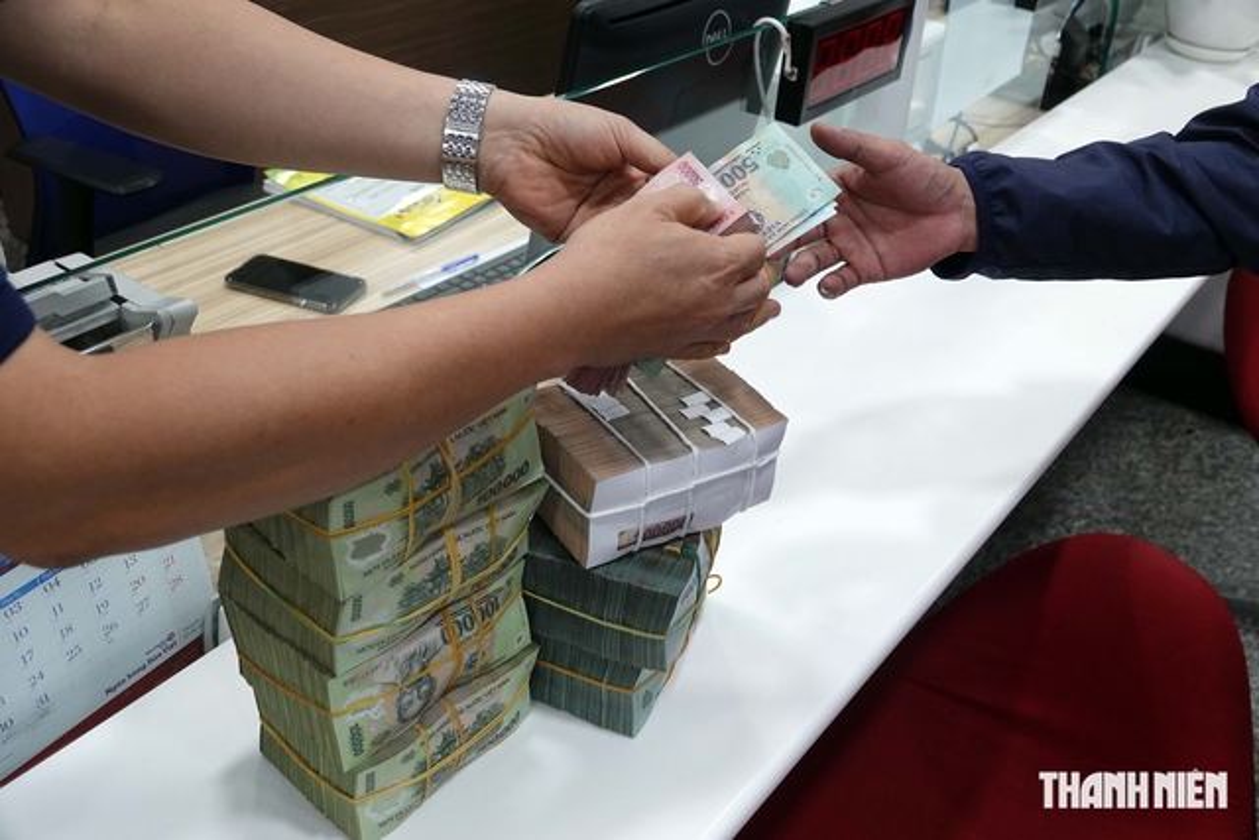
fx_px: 1189
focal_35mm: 34
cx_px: 630
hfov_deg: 55.8
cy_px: 420
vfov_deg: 38.9
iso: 800
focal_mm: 12.63
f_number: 2.8
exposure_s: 1/200
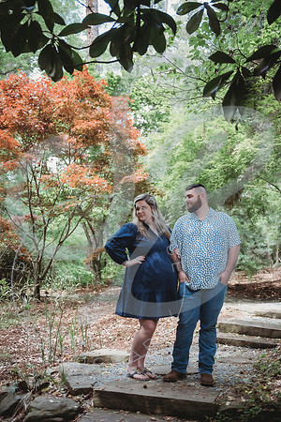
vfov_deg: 44.5
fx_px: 515
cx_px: 140
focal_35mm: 44
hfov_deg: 30.5
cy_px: 211
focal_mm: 44
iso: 160
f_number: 2.8
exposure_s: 1/250
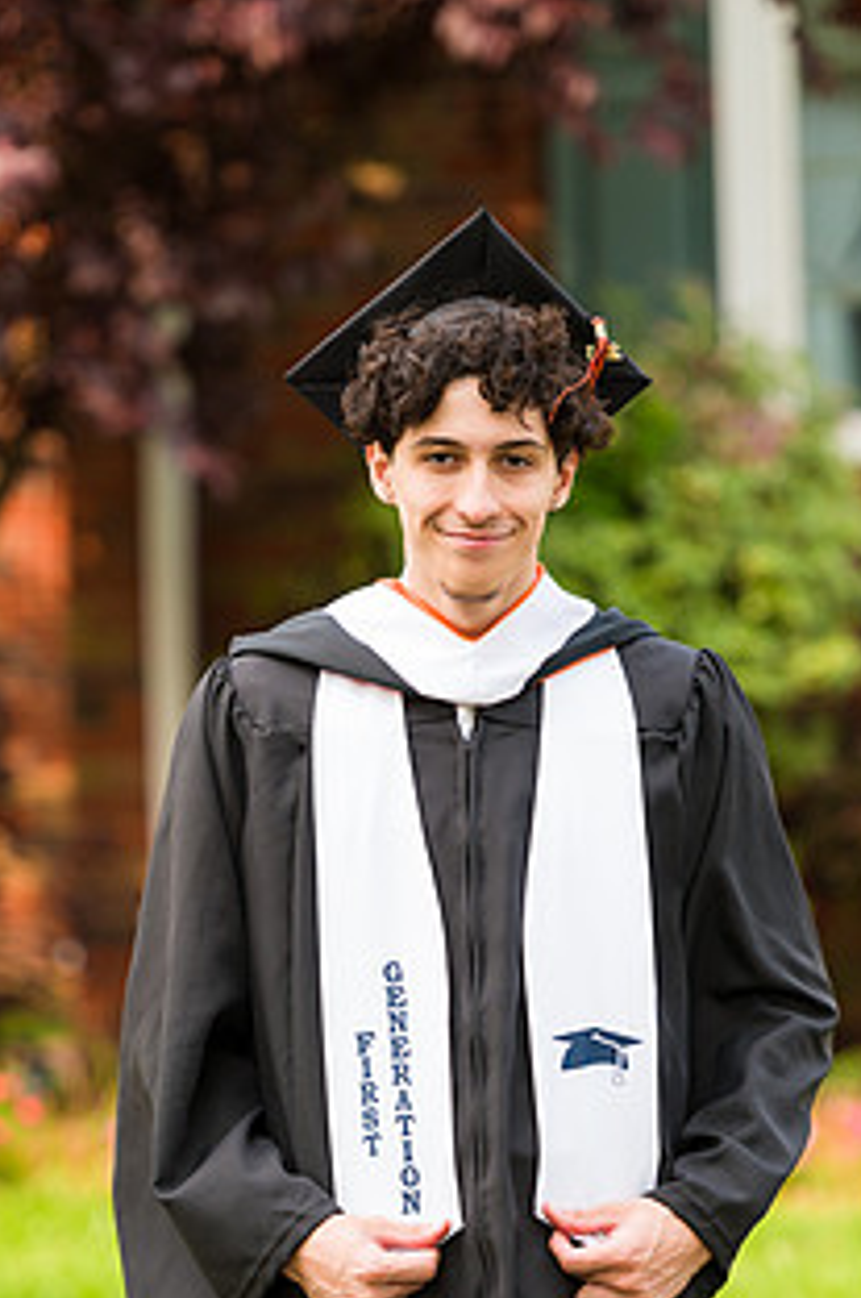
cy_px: 849
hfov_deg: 5.8
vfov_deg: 8.7
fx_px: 8566
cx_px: 476
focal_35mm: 238
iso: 200
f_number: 3.2
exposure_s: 1/640
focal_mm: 165
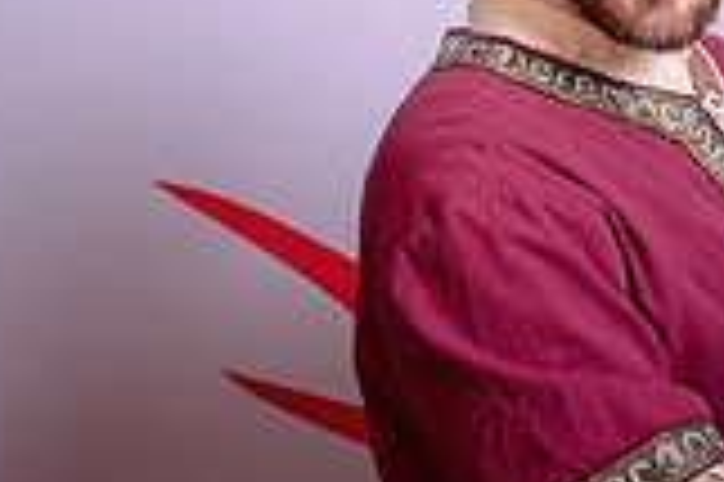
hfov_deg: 15.2
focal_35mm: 130
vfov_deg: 10.5
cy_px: 115
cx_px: 877
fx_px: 2612
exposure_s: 1/125
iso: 100
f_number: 5.6
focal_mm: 36
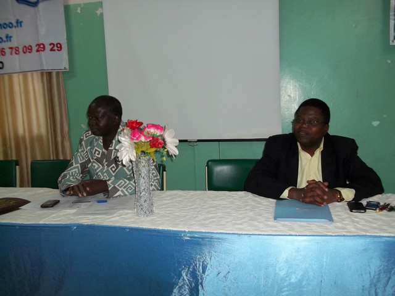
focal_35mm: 32
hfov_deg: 56.8
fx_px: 365
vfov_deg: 44.2
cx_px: 198
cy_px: 148
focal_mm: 5.7
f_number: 2.9
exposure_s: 1/30
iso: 160
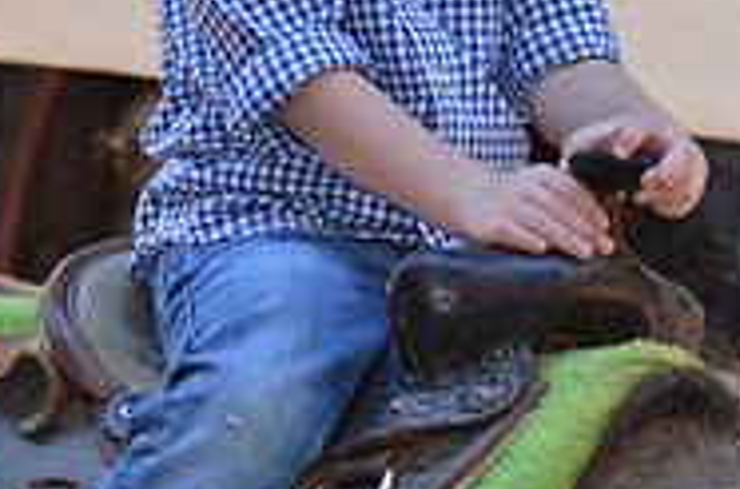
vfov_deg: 3.1
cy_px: -191
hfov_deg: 4.6
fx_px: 9115
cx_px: 712
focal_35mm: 445
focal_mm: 95
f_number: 5.6
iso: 400
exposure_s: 1/60
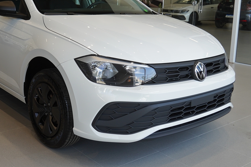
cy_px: 56
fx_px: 326
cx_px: 94
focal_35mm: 47
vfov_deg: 28.6
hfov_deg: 41.8
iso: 160
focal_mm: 21
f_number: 4.5
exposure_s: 1/100
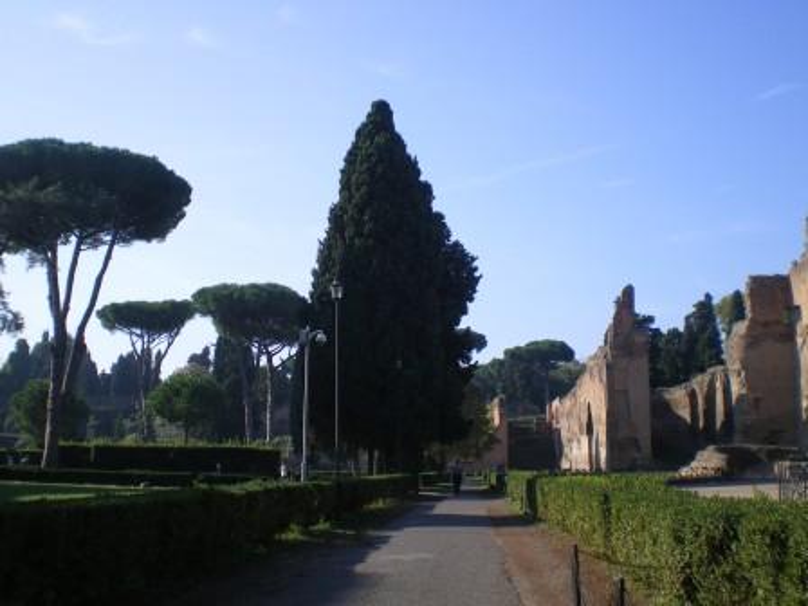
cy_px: 303
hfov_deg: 49.0
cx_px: 404
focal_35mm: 38
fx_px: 887
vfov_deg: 37.7
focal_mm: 6.3
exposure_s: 1/250
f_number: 4.6
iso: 64
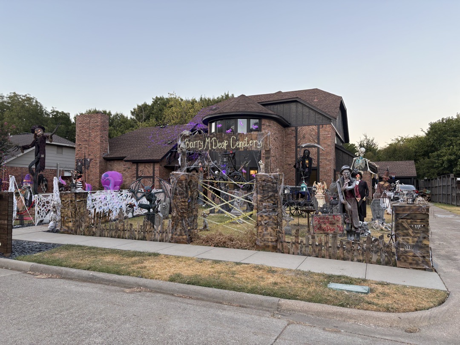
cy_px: 172
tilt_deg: +3.2
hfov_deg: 67.3
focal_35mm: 26
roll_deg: -0.7
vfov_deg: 53.1
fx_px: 346
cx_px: 230
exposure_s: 1/122
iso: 64
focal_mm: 5.96
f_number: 1.6
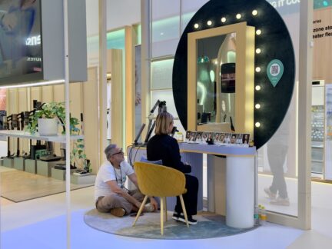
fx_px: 460
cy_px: 124
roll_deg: +0.0
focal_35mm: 48
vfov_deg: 30.3
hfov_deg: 39.7
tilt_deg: -1.0
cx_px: 166
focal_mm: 6.76
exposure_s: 1/100
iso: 64
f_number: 1.78
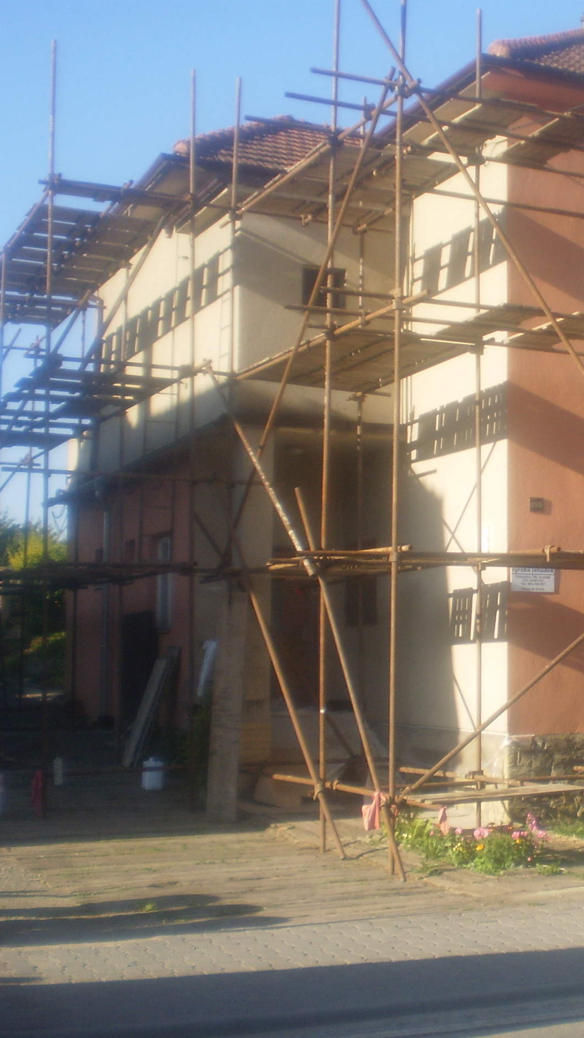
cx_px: 619
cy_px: 526
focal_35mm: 53
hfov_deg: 21.6
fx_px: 1458
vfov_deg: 39.2
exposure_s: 1/500
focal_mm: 6.3
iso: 64
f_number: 3.1
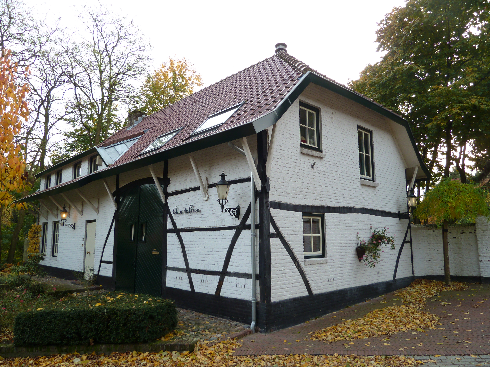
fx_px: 354
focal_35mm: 25
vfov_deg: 54.9
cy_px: 184
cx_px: 245
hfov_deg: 69.4
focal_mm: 4.1
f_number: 3.3
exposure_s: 1/30
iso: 80
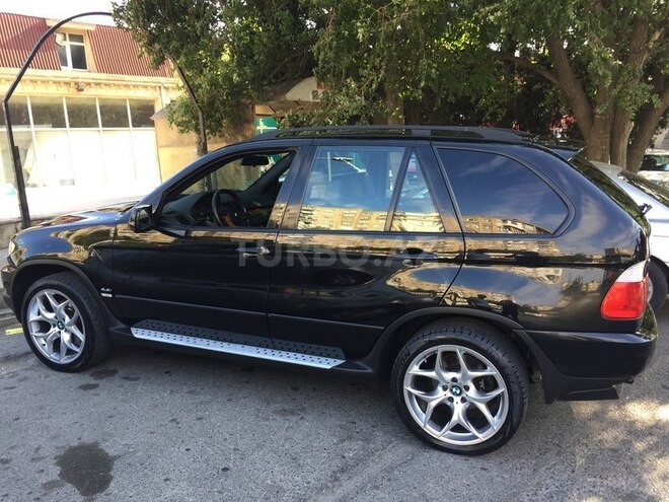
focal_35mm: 29
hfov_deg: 61.7
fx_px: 560
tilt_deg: -9.3
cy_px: 251
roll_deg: +2.1
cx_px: 334
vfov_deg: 48.2
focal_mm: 4.15
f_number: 2.2
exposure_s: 1/111
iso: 32
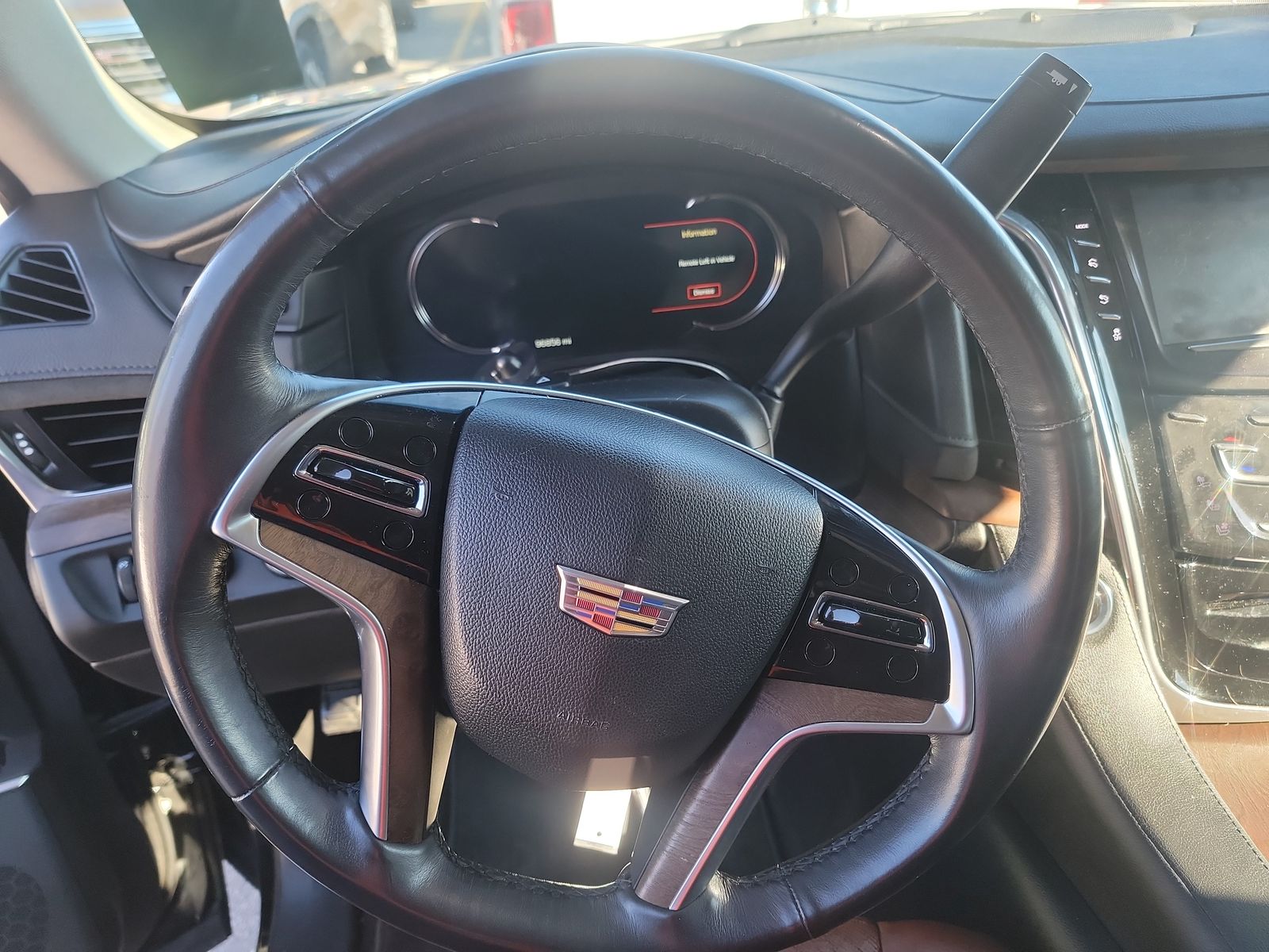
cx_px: 634
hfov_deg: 71.6
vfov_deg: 56.8
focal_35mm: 24
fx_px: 880
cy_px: 476
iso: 107
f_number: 1.8
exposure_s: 1/59
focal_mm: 6.7
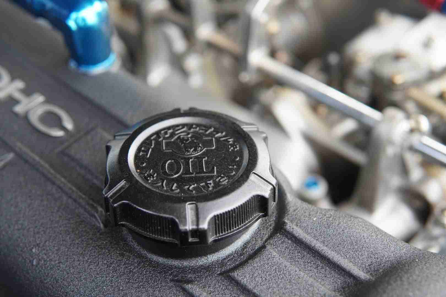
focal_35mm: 45
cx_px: 223
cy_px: 148
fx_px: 557
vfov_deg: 29.9
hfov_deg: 43.6
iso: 640
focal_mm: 30
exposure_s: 1/60
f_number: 3.5
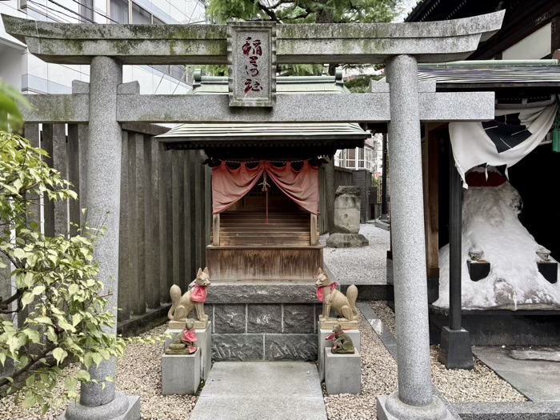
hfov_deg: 67.3
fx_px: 421
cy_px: 210
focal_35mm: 26
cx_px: 280
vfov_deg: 53.1
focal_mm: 5.96
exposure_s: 1/121
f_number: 1.6
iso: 50
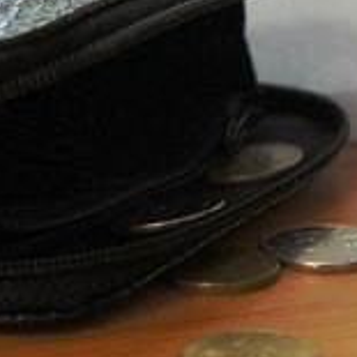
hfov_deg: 12.2
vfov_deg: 12.1
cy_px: -14
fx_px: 1664
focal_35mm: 143
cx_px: 230
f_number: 4
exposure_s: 1/125
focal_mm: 29
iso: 1600
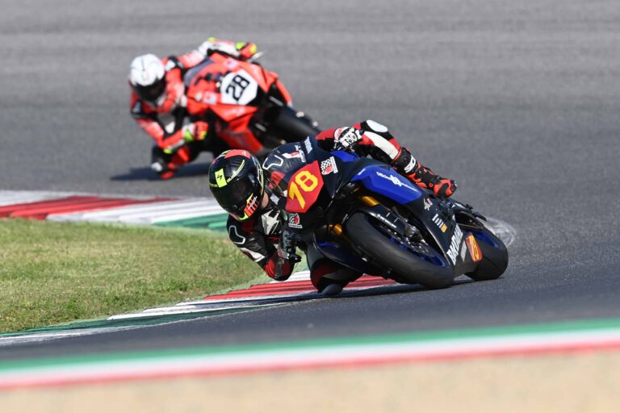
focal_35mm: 750
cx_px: 310
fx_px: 12916
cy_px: 206
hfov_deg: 2.7
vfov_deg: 1.8
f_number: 6.3
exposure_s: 1/1000
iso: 200
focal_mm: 500
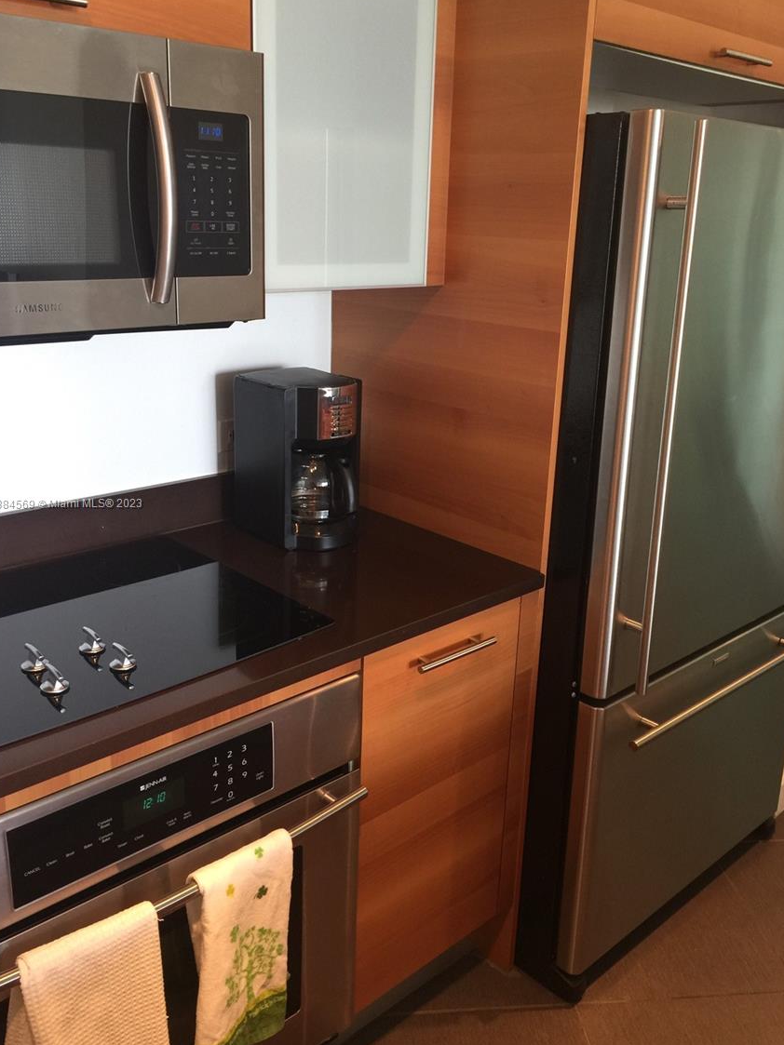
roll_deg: -2.5
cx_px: 391
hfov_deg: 45.4
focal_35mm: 31
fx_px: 936
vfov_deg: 58.3
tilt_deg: -15.7
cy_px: 504
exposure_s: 1/15
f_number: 2.2
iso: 40
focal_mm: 4.15
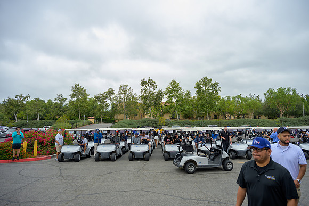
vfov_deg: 53.2
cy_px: 103
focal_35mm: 24
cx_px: 154
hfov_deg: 73.7
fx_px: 206
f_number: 4
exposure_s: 1/200
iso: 100
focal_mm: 24
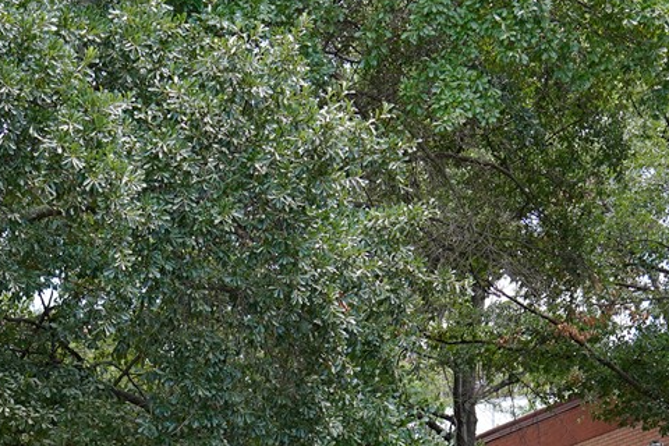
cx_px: -7
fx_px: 2323
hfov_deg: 16.1
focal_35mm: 125
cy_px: 864
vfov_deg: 10.2
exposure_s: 1/100
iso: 200
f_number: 5.6
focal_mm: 30
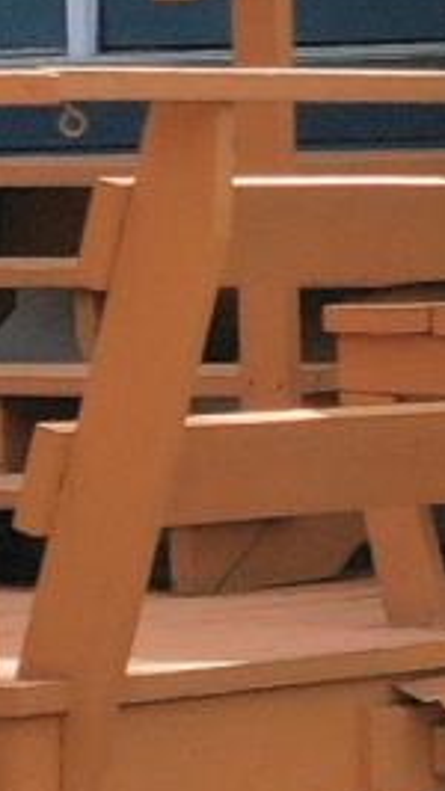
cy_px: 314
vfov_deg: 6.5
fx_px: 6929
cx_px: 2017
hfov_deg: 3.4
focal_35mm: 330
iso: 100
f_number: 5
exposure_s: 1/320
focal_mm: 10.26
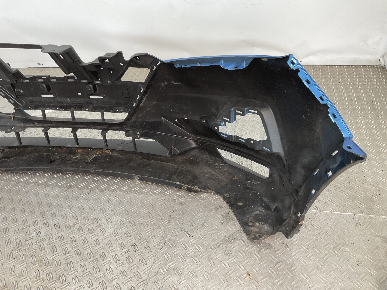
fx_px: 324
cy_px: 145
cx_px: 194
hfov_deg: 61.7
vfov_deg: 48.2
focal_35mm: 29
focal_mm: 3
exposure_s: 1/100
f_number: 1.8
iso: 25
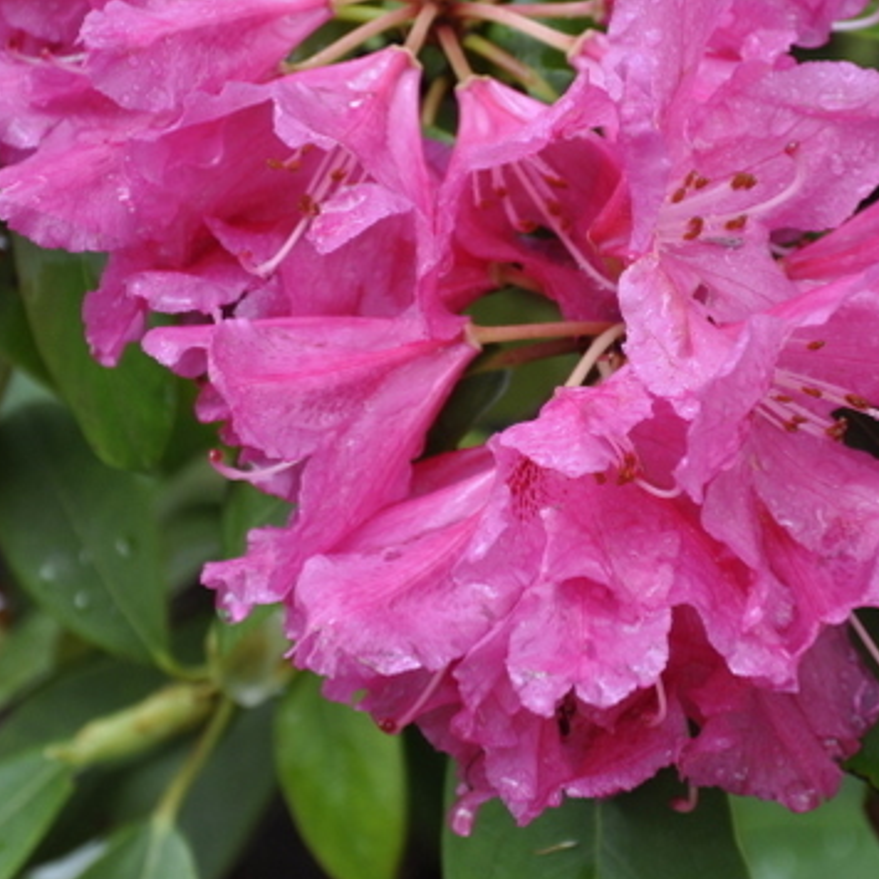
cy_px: 357
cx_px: 599
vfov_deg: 7.2
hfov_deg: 7.2
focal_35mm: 244
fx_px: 7009
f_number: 5.6
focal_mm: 85
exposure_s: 1/80
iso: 400
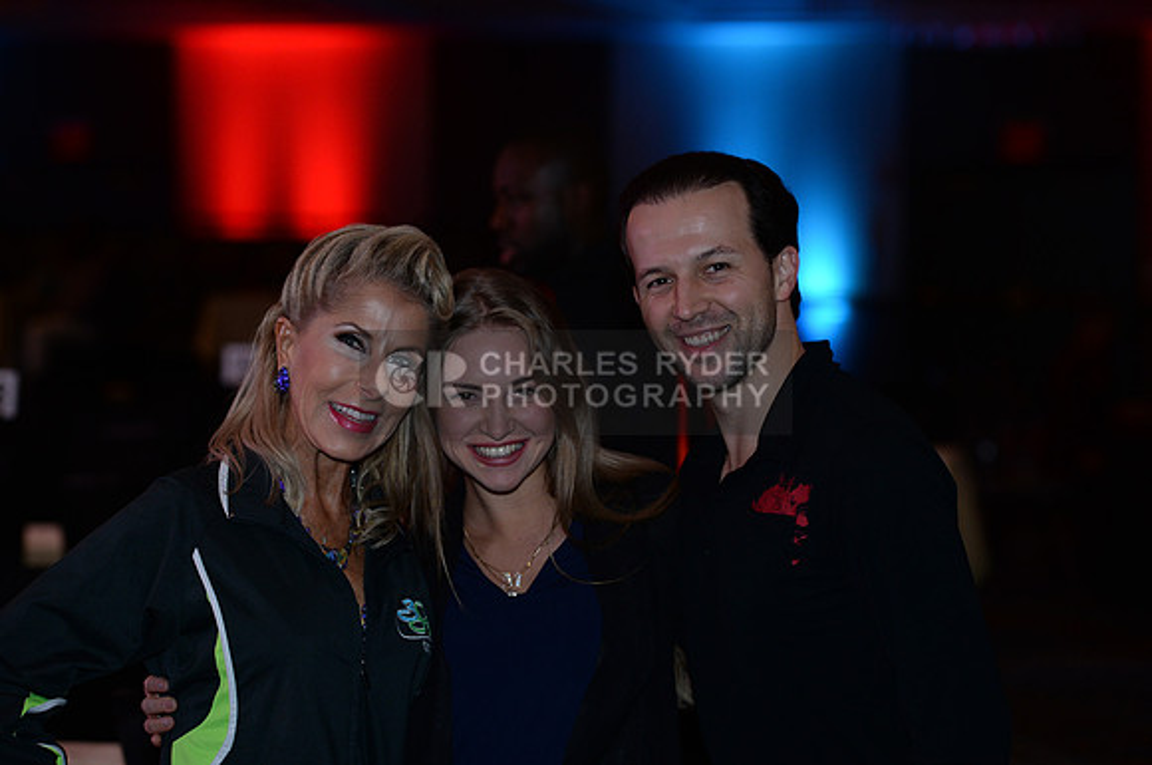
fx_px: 3707
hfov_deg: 17.7
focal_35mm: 116
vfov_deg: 11.8
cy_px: 382
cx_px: 576
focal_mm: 116
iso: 1600
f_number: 3.5
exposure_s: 1/250
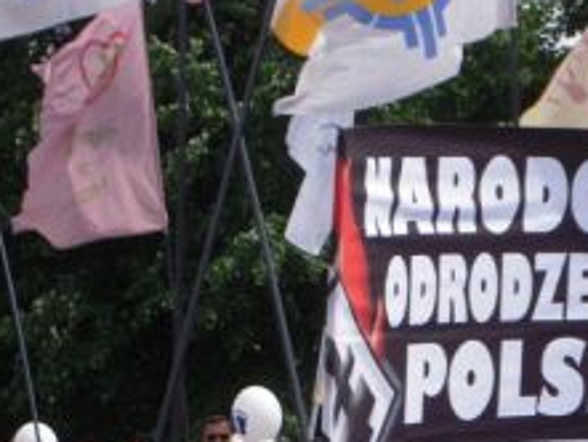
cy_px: 489
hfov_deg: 7.8
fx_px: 4300
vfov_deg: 5.9
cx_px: 482
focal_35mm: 253
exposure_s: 1/320
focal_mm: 20
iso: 100
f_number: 5.8
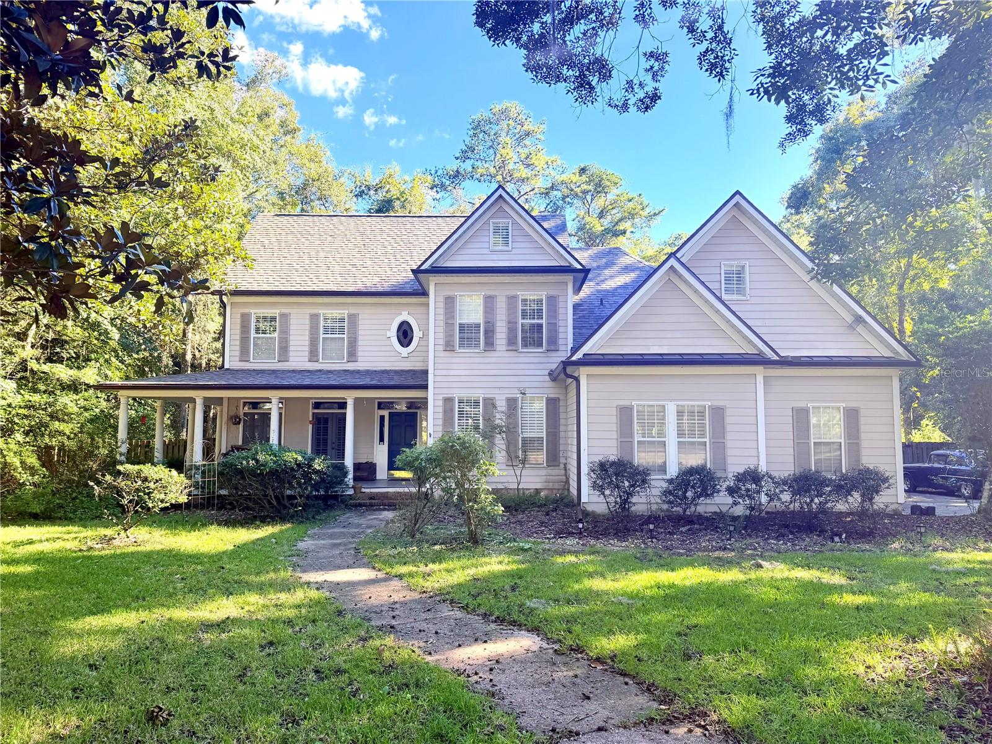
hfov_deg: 71.6
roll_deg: -0.1
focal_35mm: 24
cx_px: 496
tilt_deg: +4.6
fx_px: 688
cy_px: 372
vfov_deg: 56.8
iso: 100
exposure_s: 1/780
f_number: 1.78
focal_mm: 6.76
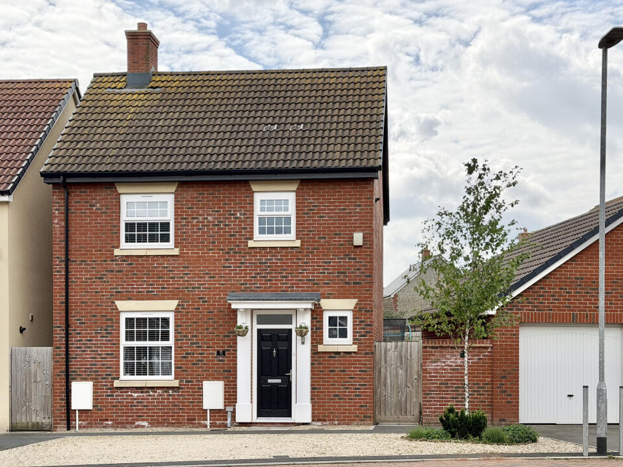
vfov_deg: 28.6
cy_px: 230
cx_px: 317
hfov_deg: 37.5
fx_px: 918
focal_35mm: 51
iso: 64
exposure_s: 1/7874
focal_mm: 6.76
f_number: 1.78
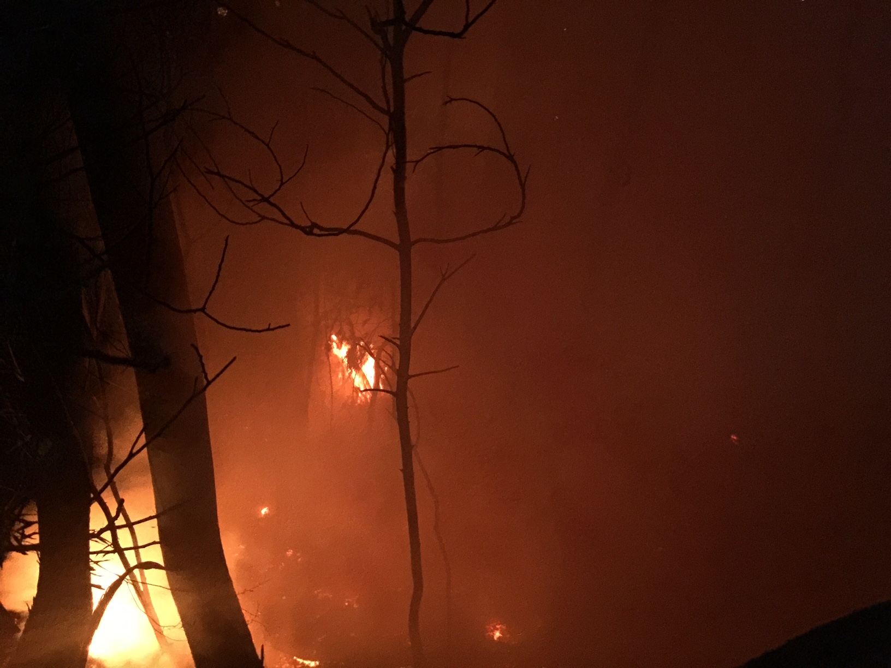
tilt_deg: -32.4
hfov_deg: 61.7
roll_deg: -2.9
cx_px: 446
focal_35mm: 29
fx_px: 746
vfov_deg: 48.2
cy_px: 334
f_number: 2.2
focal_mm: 4.15
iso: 400
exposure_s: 1/4
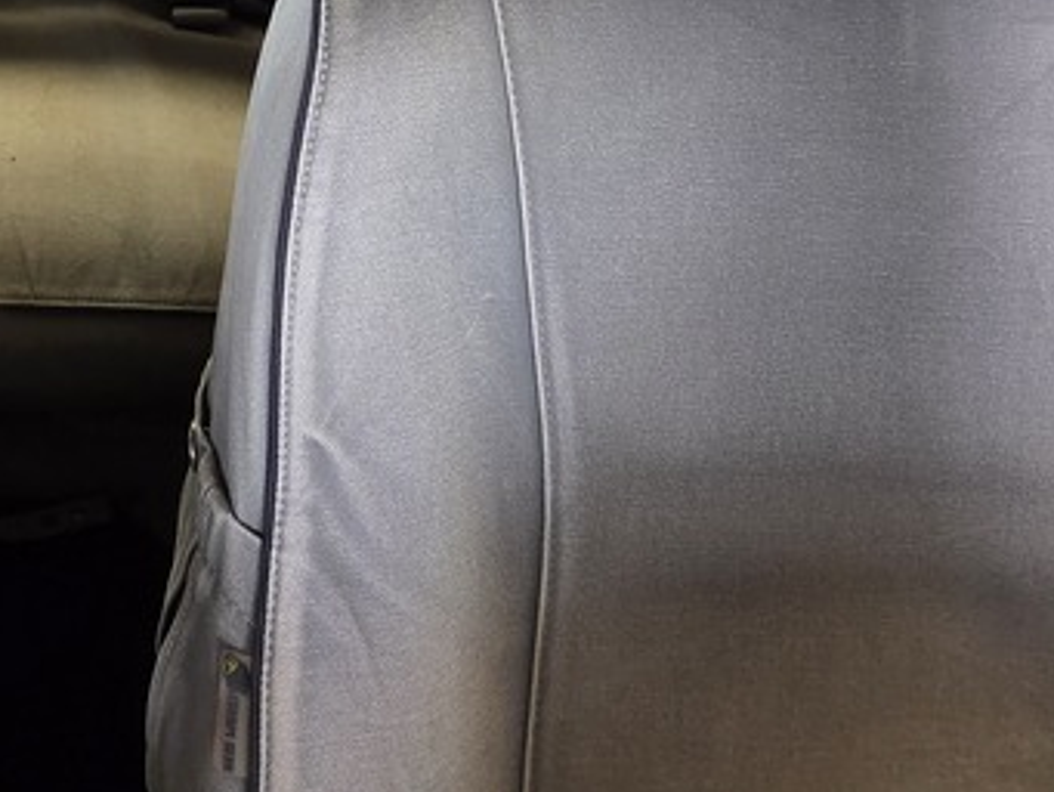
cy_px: -158
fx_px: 1188
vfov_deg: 31.1
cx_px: 90
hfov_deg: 43.4
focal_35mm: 39
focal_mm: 2.2
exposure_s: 1/50
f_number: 2.2
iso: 160
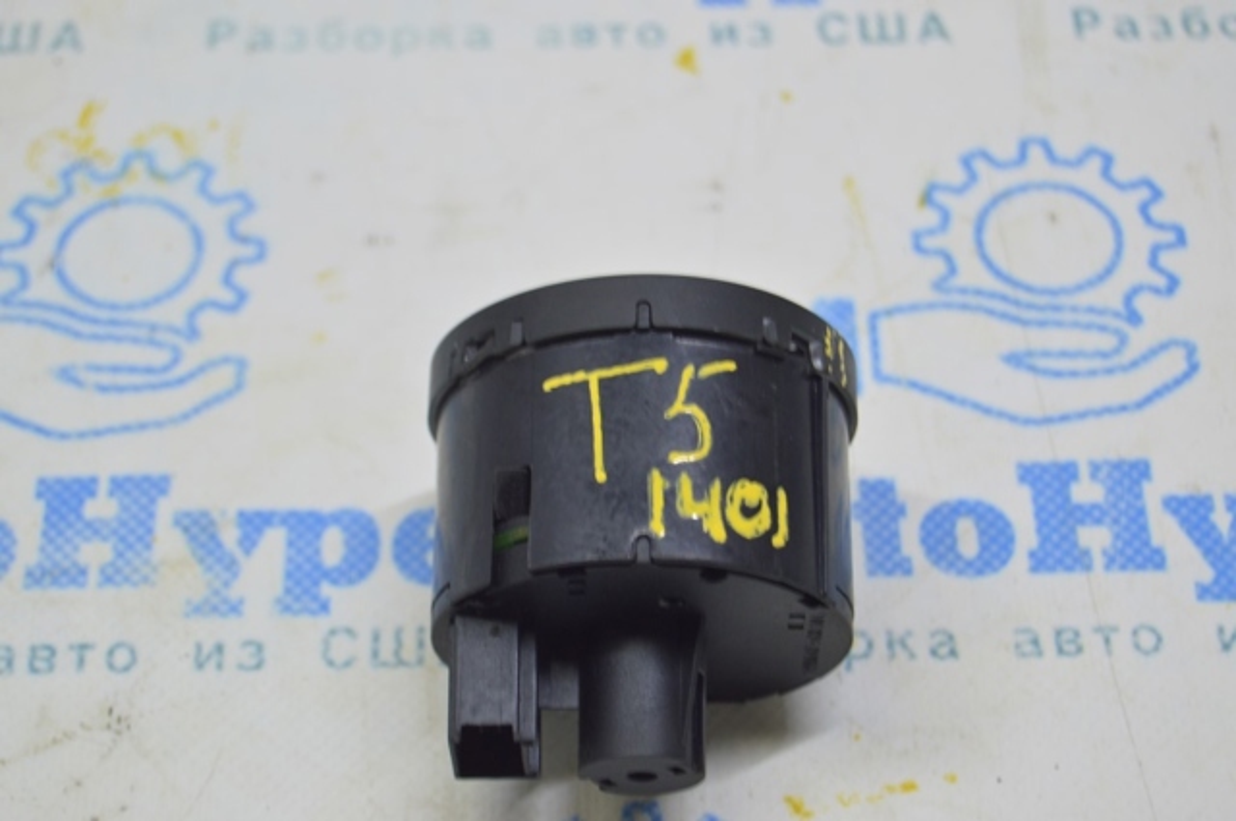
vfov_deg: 16.5
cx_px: 618
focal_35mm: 82
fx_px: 2829
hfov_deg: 24.6
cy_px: 410
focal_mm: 55
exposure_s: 1/20
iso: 400
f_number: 5.6
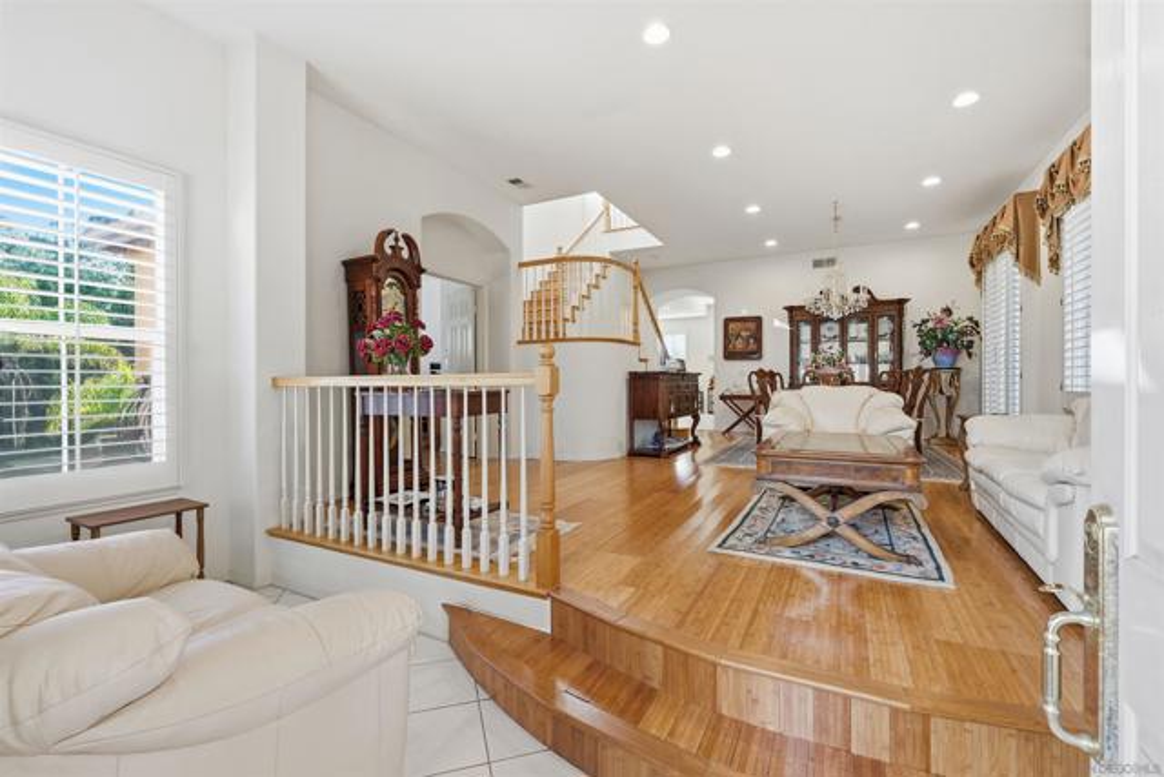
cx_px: 582
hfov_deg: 100.4
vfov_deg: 77.4
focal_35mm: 15
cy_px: 388
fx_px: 485
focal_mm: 15
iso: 100
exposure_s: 1/50
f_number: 8
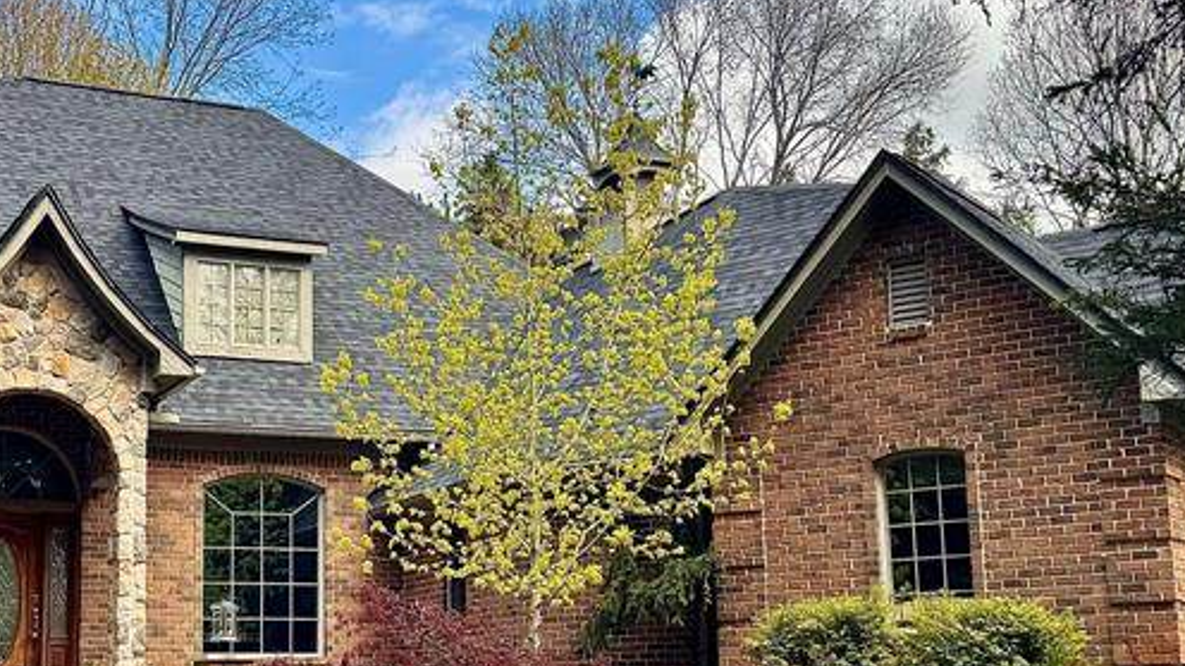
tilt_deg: +9.4
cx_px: 413
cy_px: 432
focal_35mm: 54
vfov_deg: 22.2
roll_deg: +1.0
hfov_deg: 38.1
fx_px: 1697
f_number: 1.78
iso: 80
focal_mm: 6.76
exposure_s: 1/1456
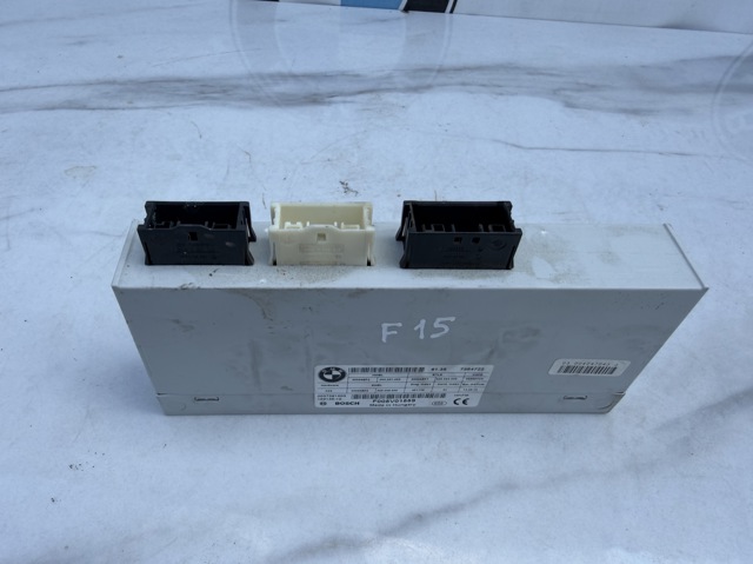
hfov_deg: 71.6
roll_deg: -0.2
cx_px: 376
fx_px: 522
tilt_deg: -44.8
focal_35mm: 24
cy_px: 282
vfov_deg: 56.8
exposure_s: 1/596
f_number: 2.2
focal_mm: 2.22
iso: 32
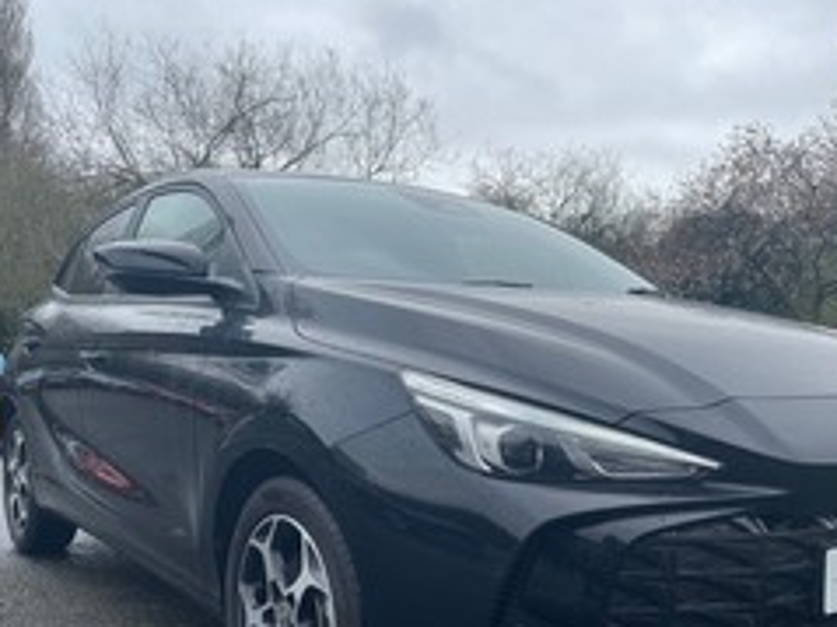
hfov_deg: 48.8
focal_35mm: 38
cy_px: 434
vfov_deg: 37.2
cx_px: 487
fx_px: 918
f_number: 1.6
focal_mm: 4.2
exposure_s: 1/1490
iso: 32
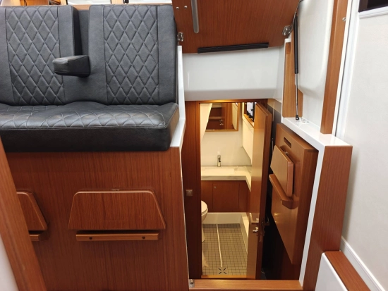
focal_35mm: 23
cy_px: 146
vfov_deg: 58.9
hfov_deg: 73.9
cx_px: 194
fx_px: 258
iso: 640
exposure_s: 1/100
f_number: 1.6
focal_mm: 6.06
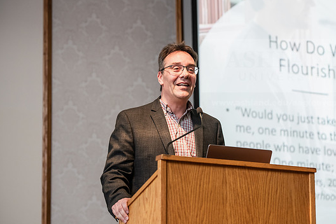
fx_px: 1045
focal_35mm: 112
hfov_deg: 18.3
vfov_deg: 12.2
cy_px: 116
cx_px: 183
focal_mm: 102
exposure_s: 1/200
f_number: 3.2
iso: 1000
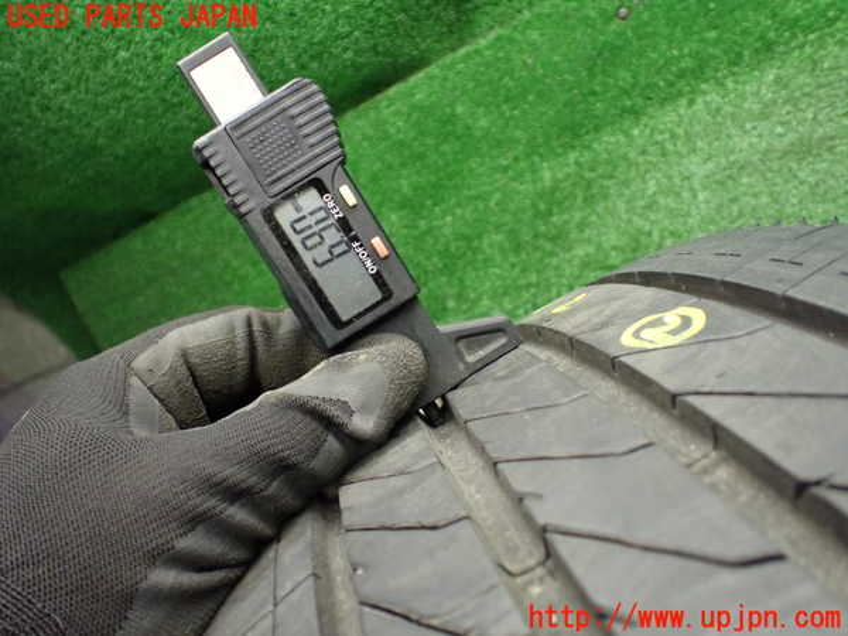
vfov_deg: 46.8
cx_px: 424
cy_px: 318
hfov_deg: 60.0
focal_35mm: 30
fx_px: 735
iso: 800
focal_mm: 5.4
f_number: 2.3
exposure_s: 1/125
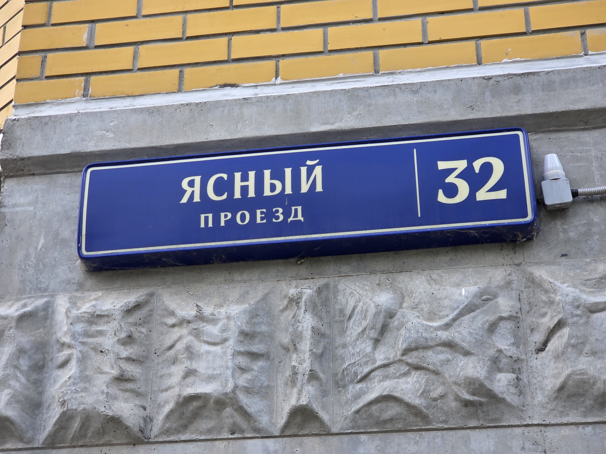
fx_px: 1208
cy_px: 227
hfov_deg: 28.2
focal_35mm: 69
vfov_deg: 21.3
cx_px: 303
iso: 25
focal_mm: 7
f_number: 2.4
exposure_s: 1/199
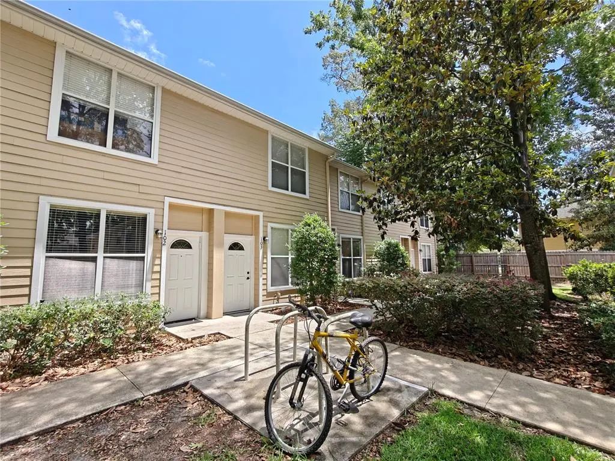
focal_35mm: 15
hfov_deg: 98.2
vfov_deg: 81.7
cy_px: 230
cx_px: 308
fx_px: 266
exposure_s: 1/400
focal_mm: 2.3
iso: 250
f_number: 2
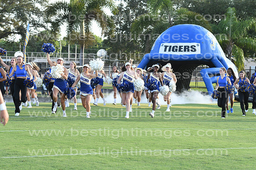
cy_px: 85
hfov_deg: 15.9
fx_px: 918
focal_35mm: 129
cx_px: 128
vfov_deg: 10.6
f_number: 5.6
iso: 360
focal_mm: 86
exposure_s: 1/500
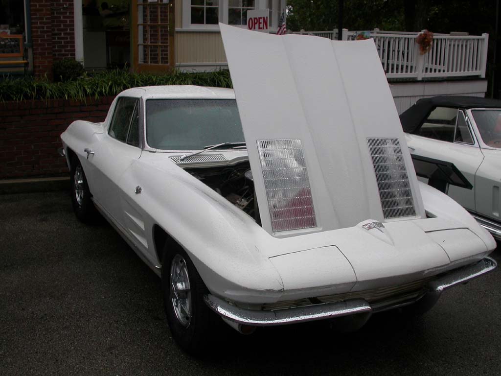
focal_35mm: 38
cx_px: 250
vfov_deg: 37.7
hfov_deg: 49.0
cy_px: 188
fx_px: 550
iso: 100
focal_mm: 7.85
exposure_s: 1/230
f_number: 5.3
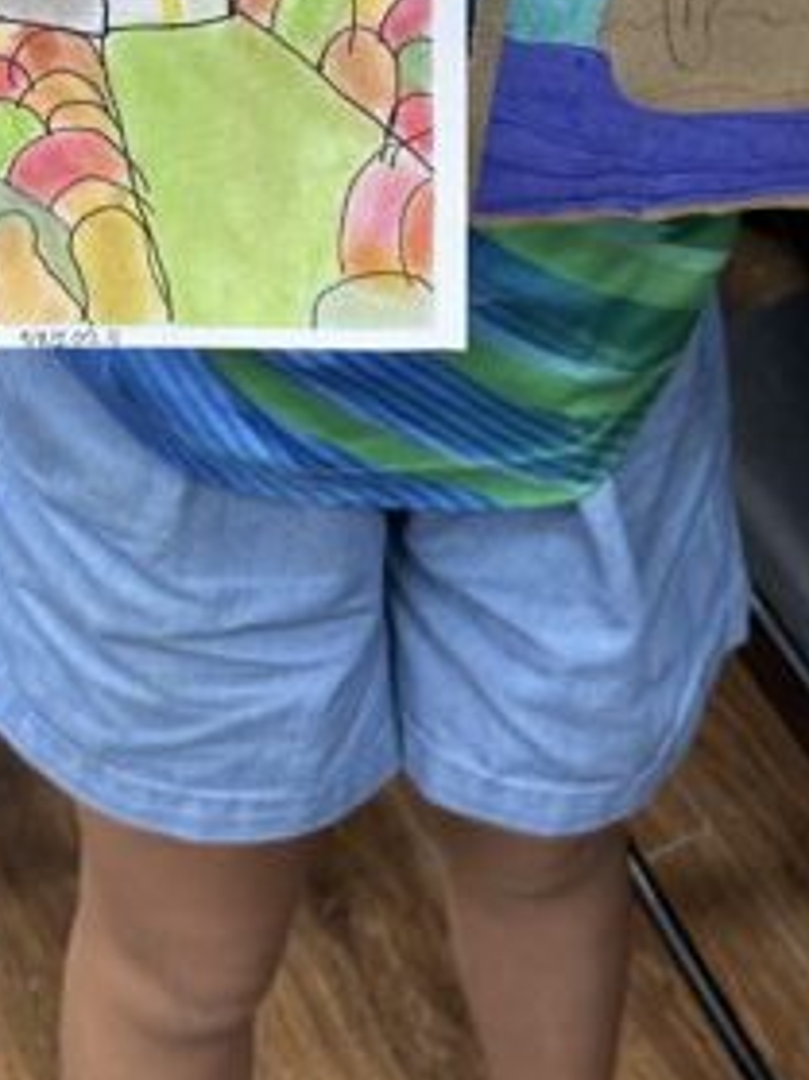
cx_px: 468
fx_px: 2682
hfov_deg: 17.1
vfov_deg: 20.6
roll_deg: +0.5
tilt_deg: -27.0
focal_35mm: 86
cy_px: -356
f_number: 1.78
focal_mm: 6.86
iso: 80
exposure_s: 1/100
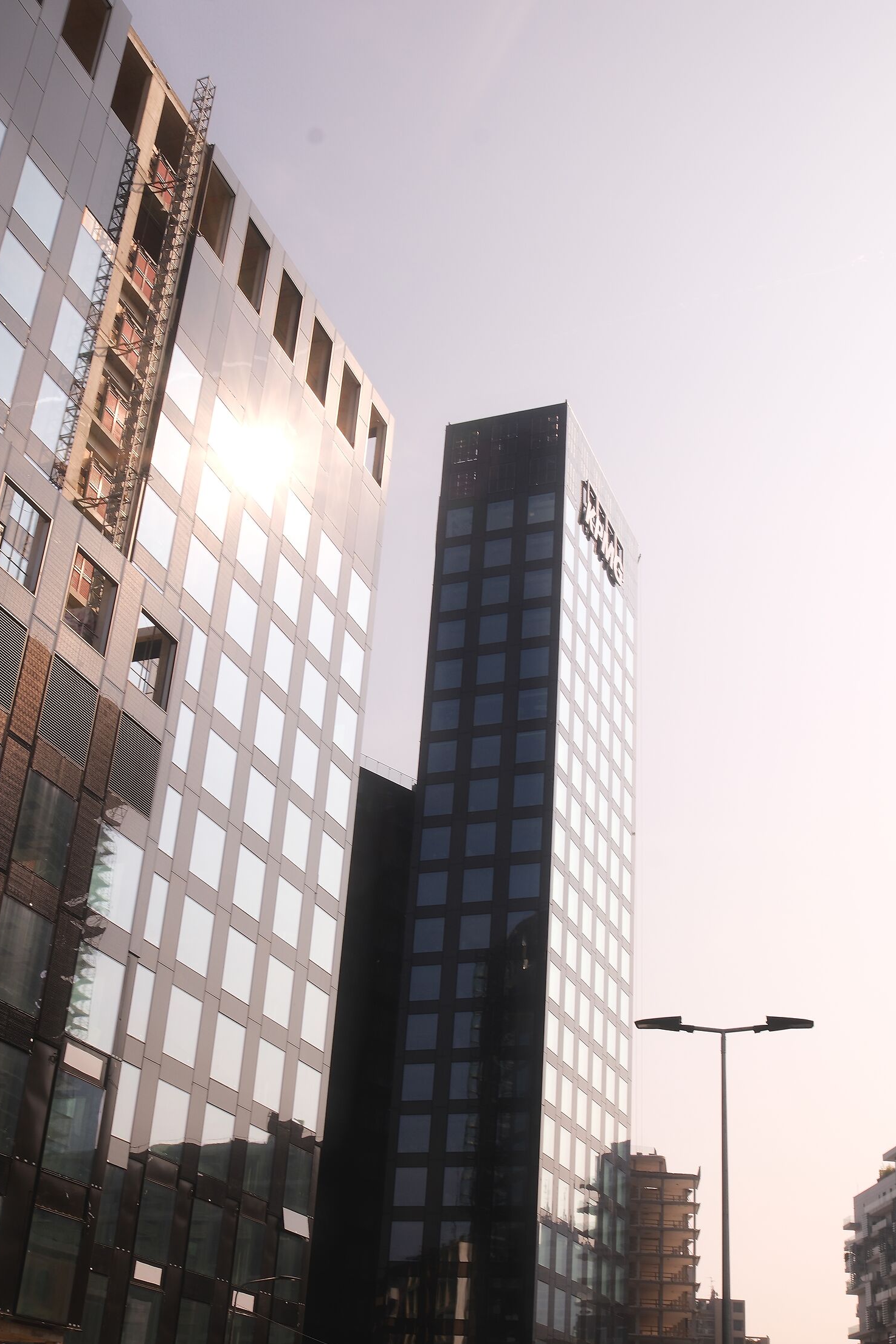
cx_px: 432
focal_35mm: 38
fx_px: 1419
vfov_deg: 50.7
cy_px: 700
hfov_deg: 35.0
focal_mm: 23
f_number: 16
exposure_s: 1/180
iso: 200
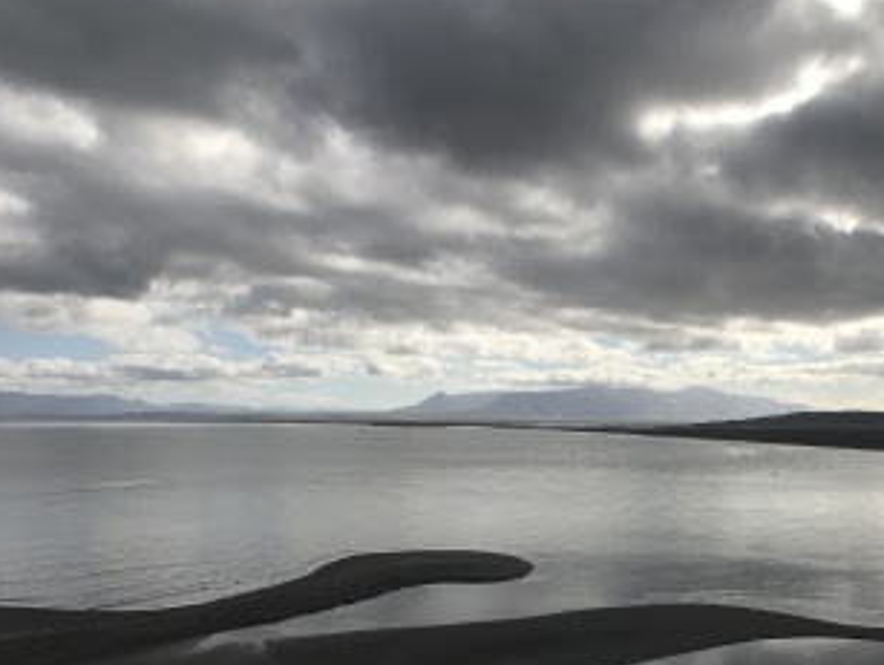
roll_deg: -0.1
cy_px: 463
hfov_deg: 37.4
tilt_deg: -1.8
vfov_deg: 28.9
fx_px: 1278
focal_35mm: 50
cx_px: 638
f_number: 1.8
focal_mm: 3.99
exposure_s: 1/5051
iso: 25
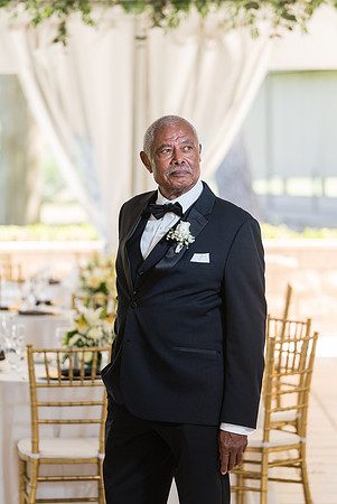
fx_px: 2451
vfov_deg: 11.7
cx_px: 168
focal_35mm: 175
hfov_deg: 7.9
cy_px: 252
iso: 400
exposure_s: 1/250
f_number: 4
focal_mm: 175
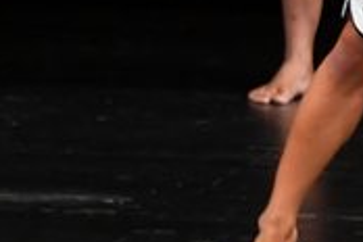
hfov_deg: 1.7
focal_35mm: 1199
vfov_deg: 1.1
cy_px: -125
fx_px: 12089
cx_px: 788
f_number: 5.6
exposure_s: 1/400
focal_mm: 180
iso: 3200
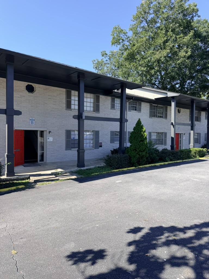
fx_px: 193
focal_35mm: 24
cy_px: 140
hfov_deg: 56.8
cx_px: 104
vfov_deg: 71.6
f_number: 1.78
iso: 80
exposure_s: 1/2000
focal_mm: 6.76
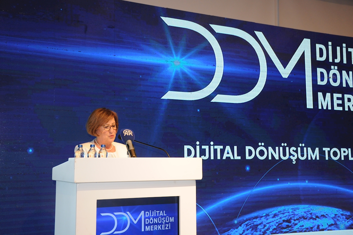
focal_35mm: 45
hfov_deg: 43.6
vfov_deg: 29.8
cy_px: 118
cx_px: 176
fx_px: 441
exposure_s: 1/100
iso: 800
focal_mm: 30
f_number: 5
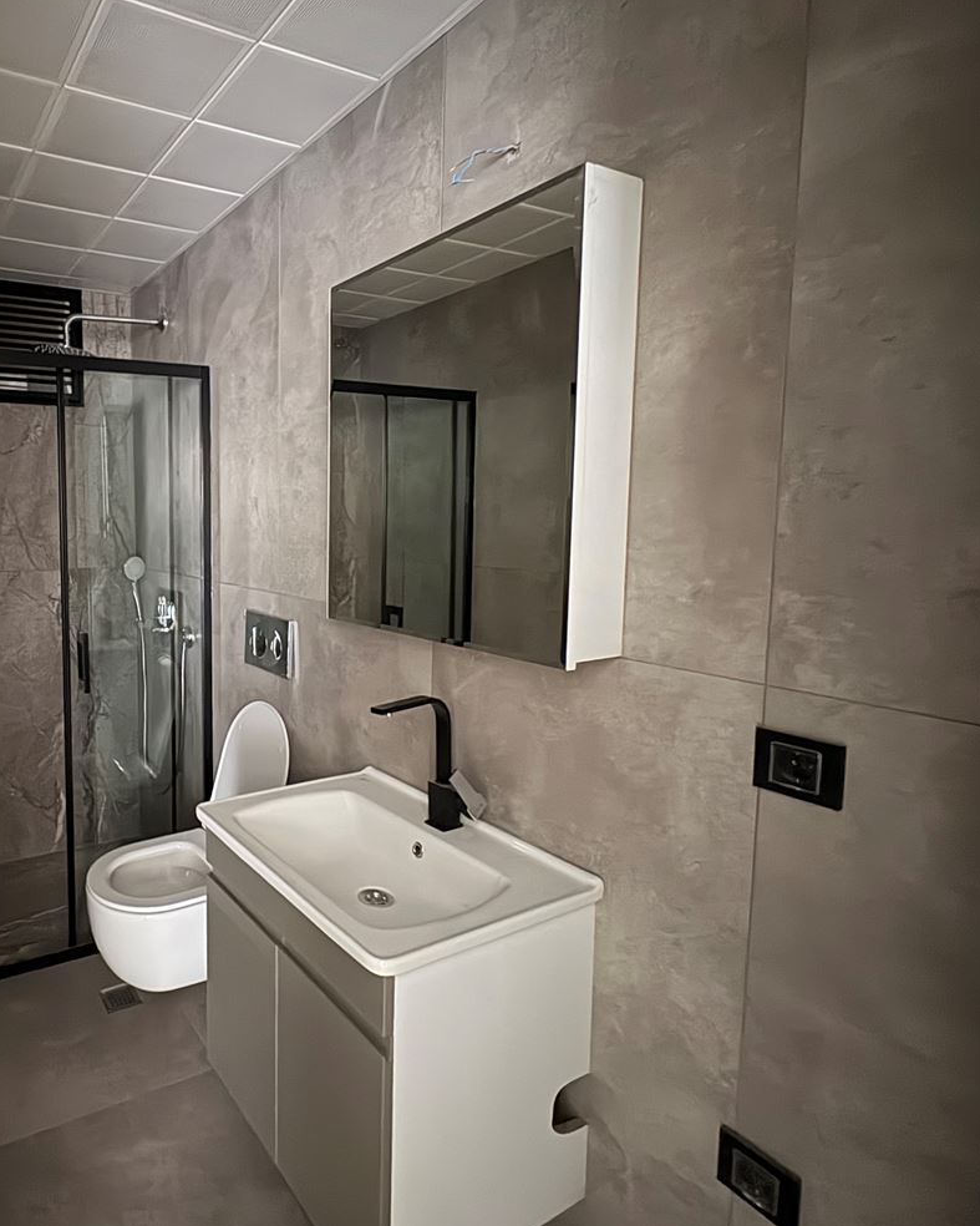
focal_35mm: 20
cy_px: 581
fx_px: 725
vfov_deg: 80.3
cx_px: 228
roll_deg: +1.1
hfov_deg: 63.5
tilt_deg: -4.5
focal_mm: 2.22
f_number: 2.2
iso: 1000
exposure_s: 1/11
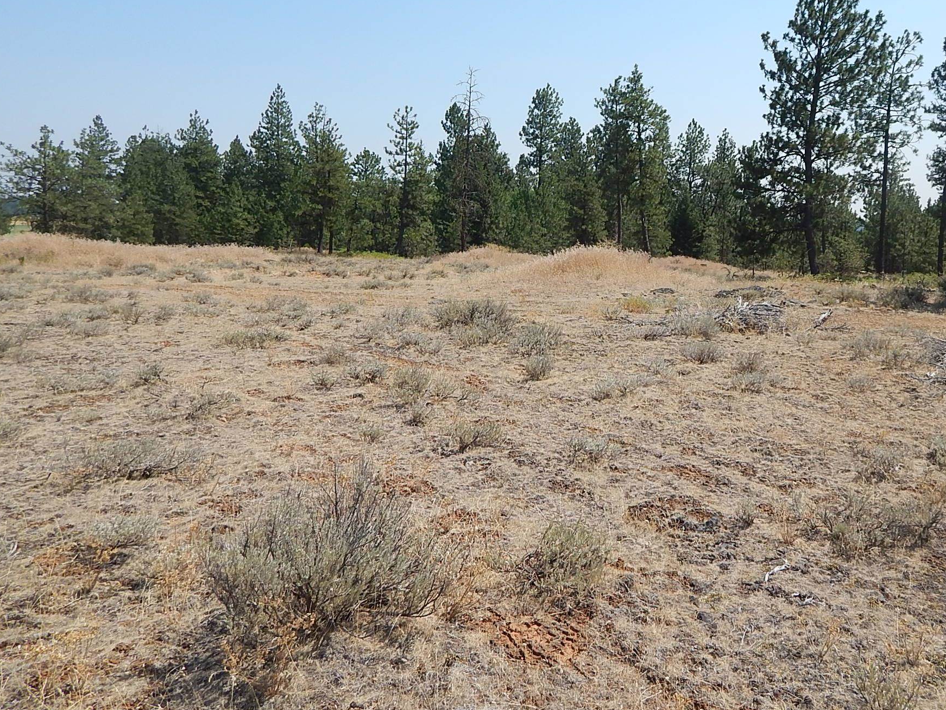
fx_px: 820
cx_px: 610
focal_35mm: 30
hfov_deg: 58.9
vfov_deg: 46.6
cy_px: 303
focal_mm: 4
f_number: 6
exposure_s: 1/640
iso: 125
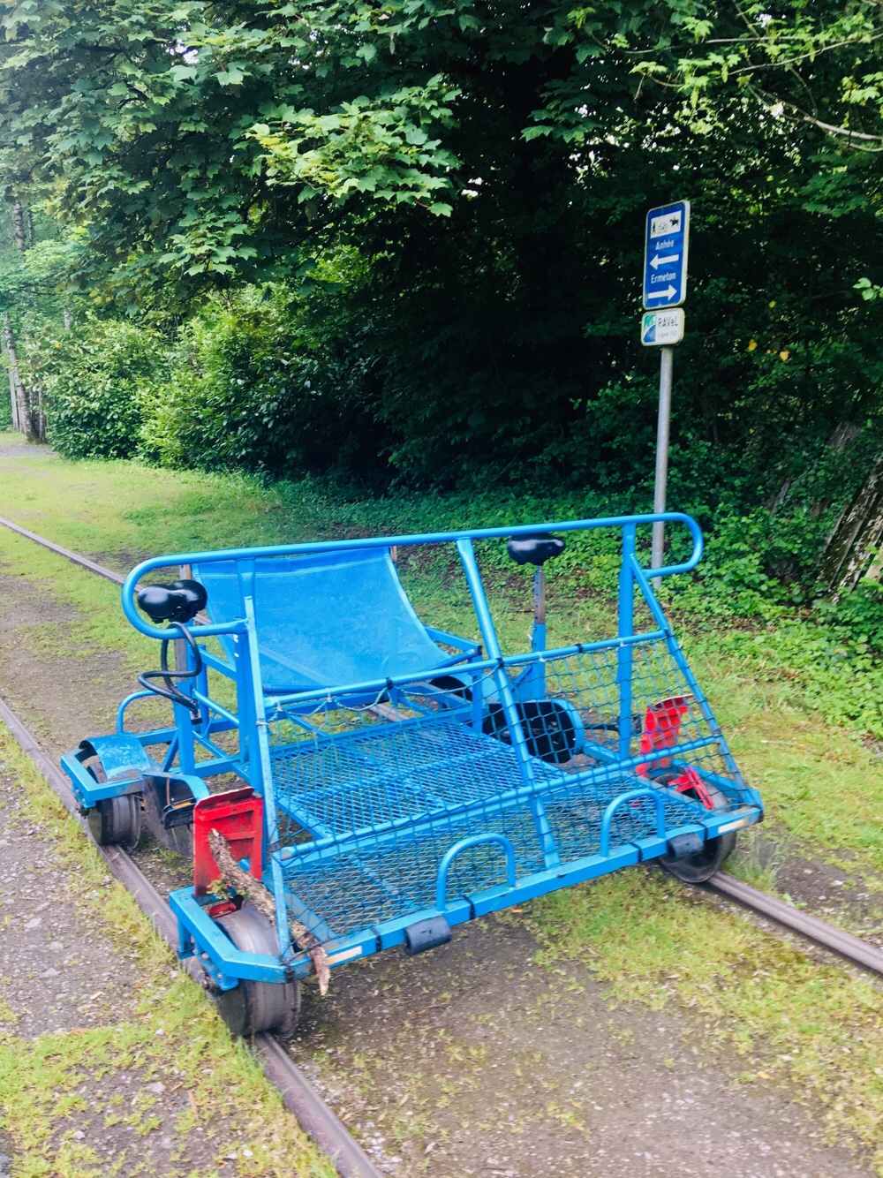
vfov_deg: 61.7
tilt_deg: -11.8
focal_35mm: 29
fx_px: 987
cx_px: 442
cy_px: 589
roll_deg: -1.0
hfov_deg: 48.2
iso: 32
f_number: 2.2
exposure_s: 1/100
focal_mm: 4.15
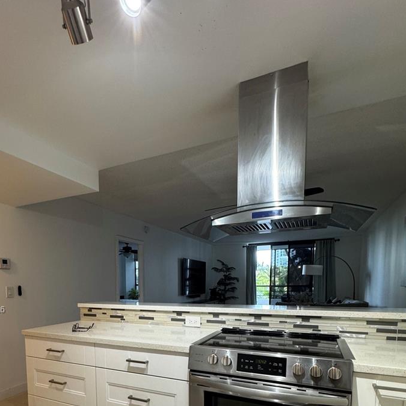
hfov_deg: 69.0
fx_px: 292
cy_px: 310
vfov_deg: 64.9
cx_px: 164
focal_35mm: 22
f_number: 2.2
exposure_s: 1/60
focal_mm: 2.22
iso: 160
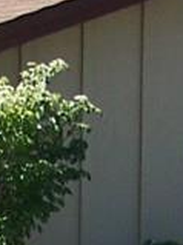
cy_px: 408
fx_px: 2393
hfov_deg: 4.4
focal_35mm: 339
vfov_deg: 5.8
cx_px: -23
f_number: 2.8
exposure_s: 1/500
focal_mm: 5.85
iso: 64
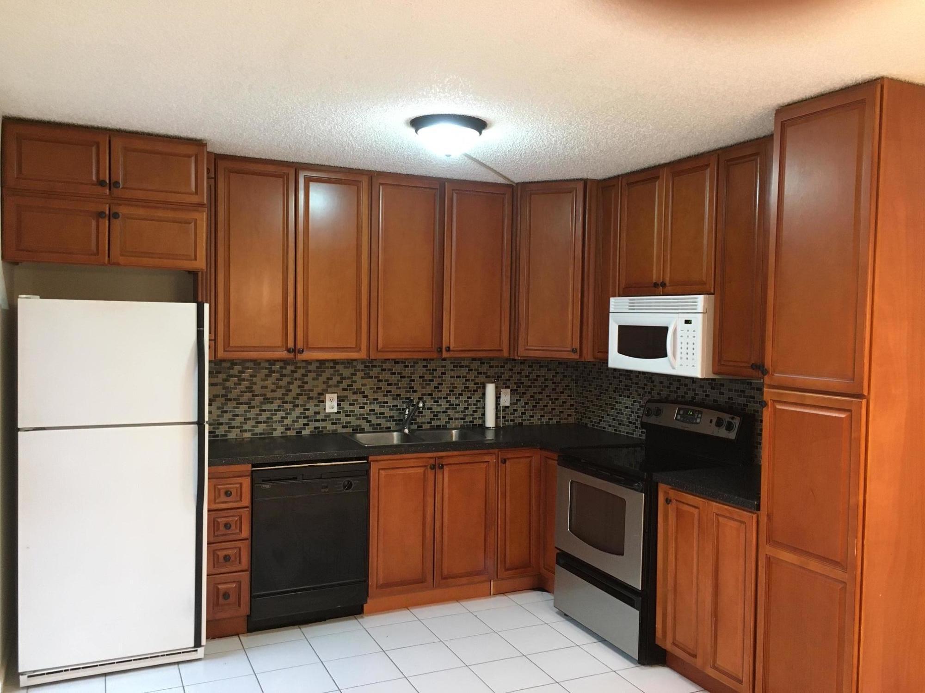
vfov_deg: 48.2
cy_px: 346
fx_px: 775
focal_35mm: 29
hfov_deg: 61.7
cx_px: 462
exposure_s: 1/30
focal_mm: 4.15
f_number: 2.2
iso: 125
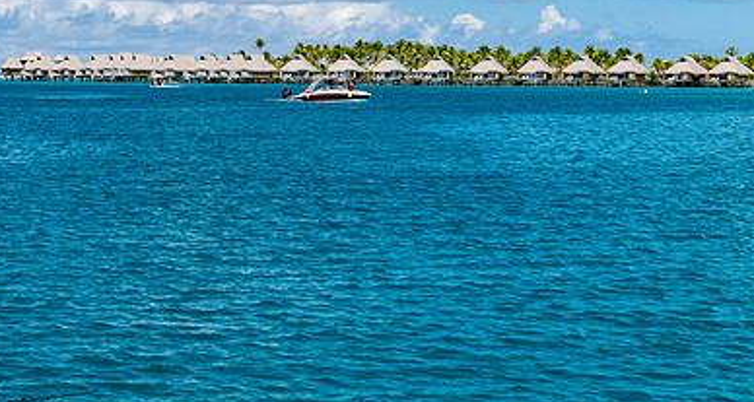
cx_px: 539
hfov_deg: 19.1
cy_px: 99
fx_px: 2232
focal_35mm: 113
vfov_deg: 10.3
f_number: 8
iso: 160
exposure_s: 1/200
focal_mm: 70
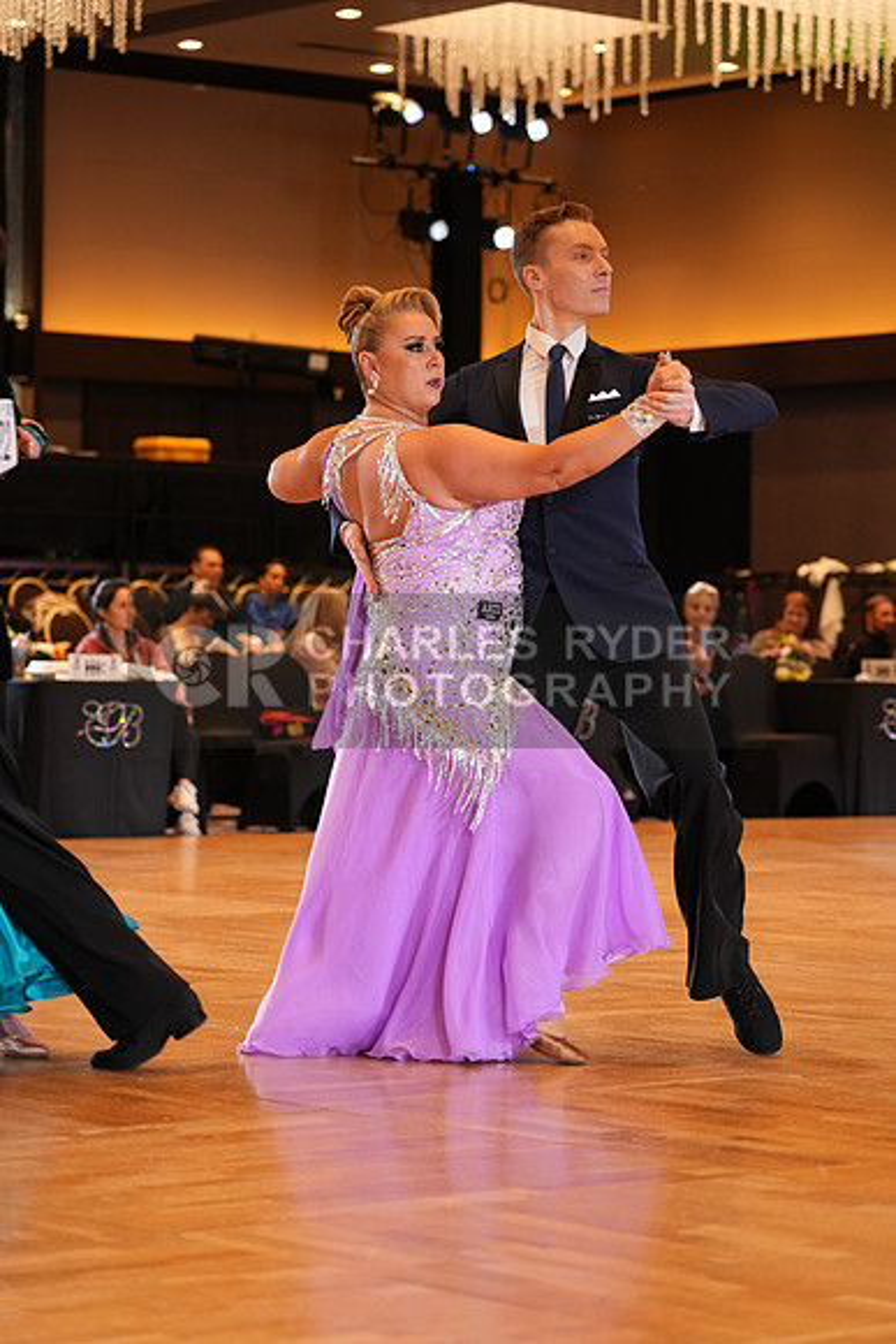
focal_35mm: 105
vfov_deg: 19.5
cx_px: 448
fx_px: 3917
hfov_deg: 13.0
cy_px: 672
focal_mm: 105
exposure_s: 1/200
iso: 1600
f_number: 4
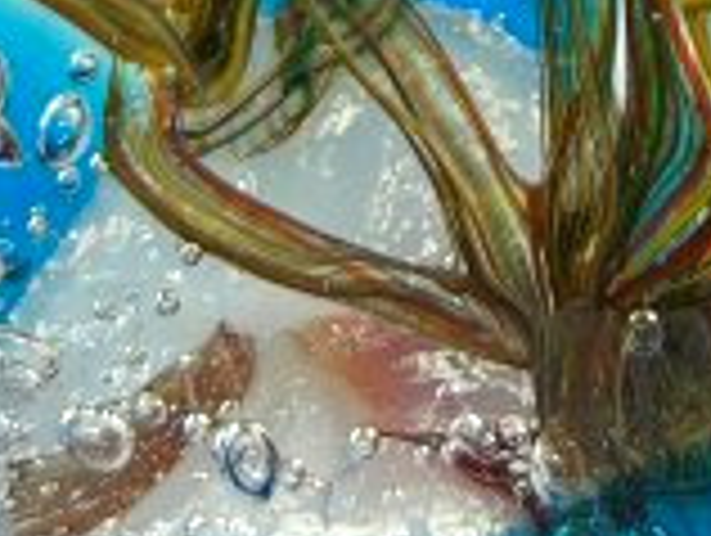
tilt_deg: -16.6
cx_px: 382
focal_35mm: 197
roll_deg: -0.5
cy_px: -793
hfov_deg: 10.0
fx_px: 4052
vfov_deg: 7.1
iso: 40
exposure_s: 1/231
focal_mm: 5.7
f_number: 1.5
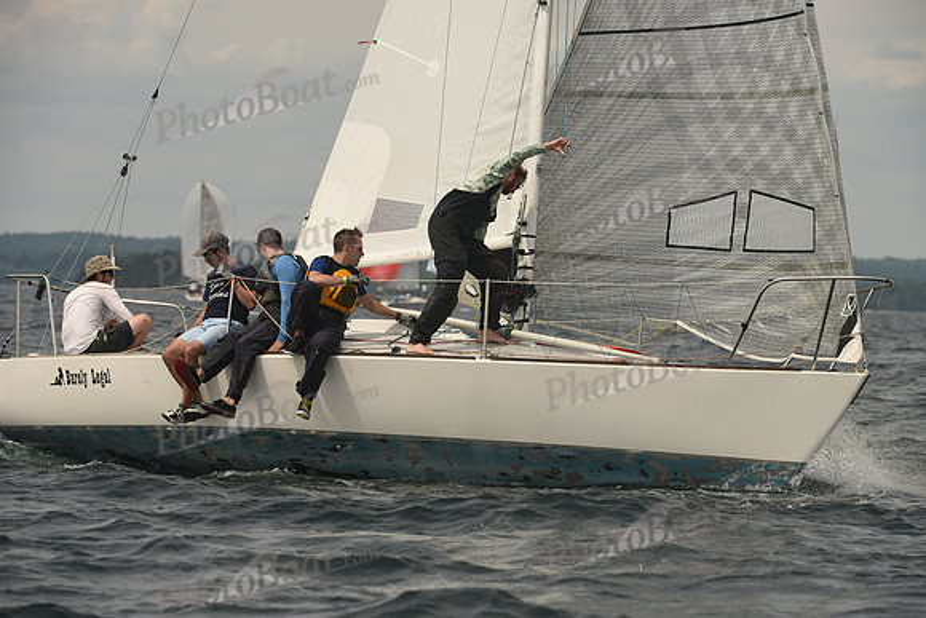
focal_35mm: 240
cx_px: 463
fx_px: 6174
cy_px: 309
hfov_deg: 8.6
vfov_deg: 5.7
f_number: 7.1
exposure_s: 1/1000
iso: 250
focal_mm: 240
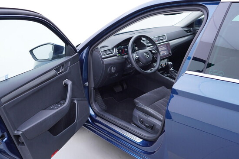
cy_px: 80
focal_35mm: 36
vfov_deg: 36.9
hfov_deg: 53.1
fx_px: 239
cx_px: 120
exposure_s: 1/40
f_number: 2.8
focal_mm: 24
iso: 160
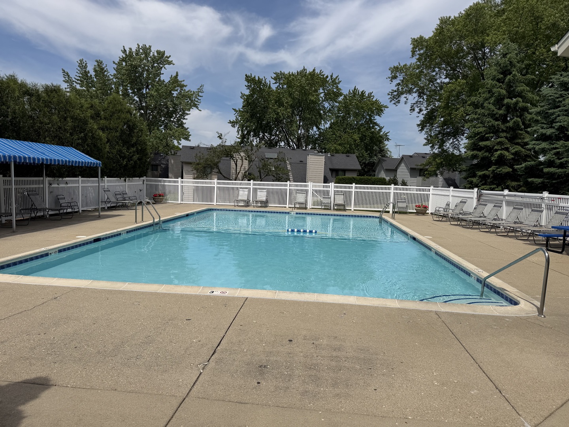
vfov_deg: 56.8
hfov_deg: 71.6
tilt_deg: -5.4
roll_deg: -1.6
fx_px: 394
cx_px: 284
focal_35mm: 24
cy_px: 214
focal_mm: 6.76
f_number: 1.78
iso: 80
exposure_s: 1/10309
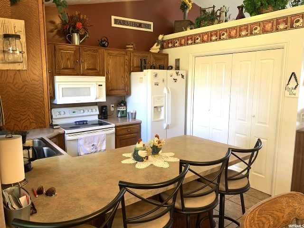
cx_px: 152
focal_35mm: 26
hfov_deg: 67.3
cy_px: 114
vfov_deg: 53.1
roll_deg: -0.1
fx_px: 228
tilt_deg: -7.2
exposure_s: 1/60
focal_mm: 4.25
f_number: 1.8
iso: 200
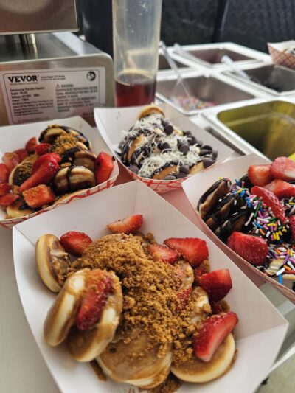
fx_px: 261
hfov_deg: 58.9
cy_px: 196
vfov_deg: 73.9
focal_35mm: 23
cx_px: 148
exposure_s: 1/120
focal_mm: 6.3
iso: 25
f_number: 1.7
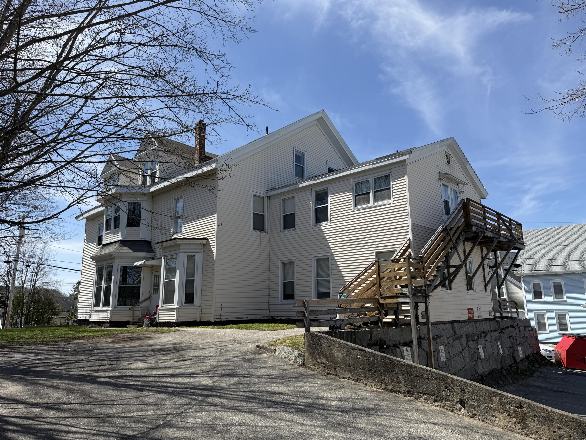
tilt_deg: +11.5
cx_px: 293
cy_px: 220
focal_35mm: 24
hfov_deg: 71.6
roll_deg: +0.5
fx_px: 406
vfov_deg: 56.8
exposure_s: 1/4673
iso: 80
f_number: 1.78
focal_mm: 6.76
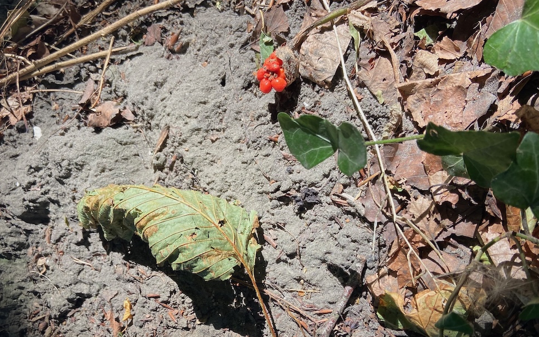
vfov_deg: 36.7
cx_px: 249
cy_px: 236
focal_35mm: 34
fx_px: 499
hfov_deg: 56.6
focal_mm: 4.25
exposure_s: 1/141
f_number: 1.8
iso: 32
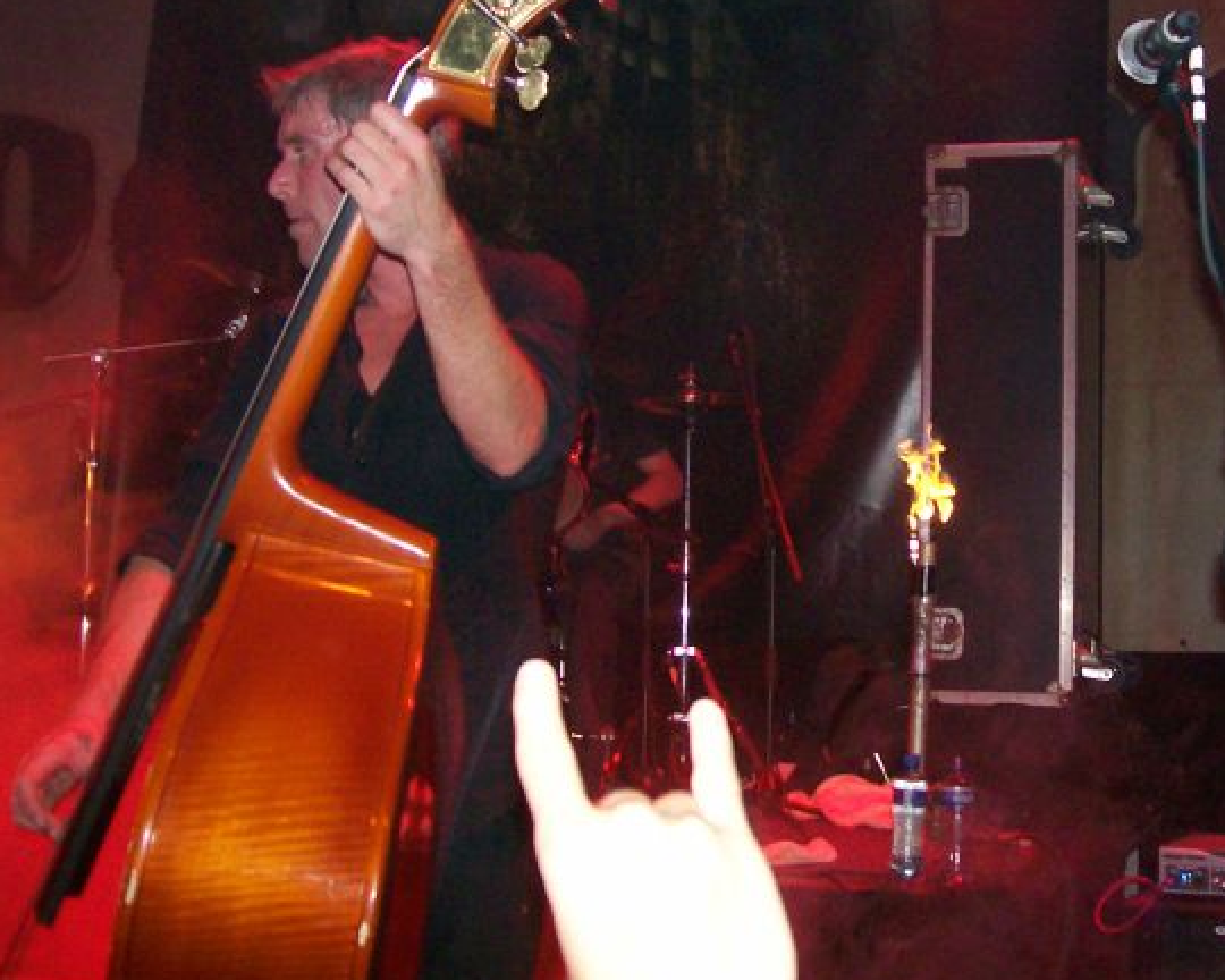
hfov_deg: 35.8
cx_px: 780
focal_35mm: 52
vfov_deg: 29.0
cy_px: 379
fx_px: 1885
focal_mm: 6
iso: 140
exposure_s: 1/64
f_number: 2.7
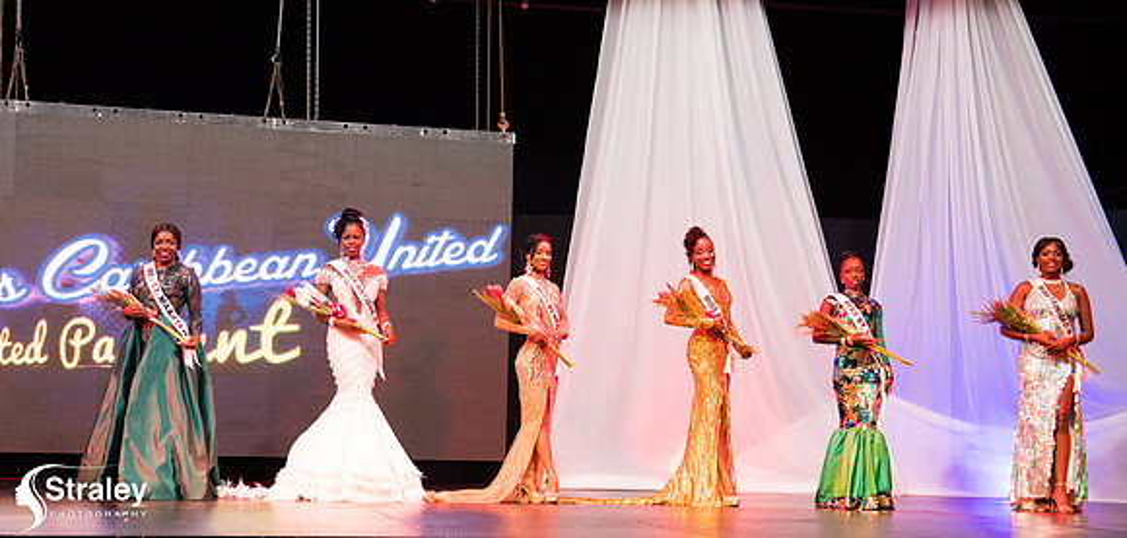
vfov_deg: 18.3
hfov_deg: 37.3
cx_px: 467
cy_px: 350
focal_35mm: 58
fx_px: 1667
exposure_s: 1/160
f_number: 5
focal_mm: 44
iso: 4000
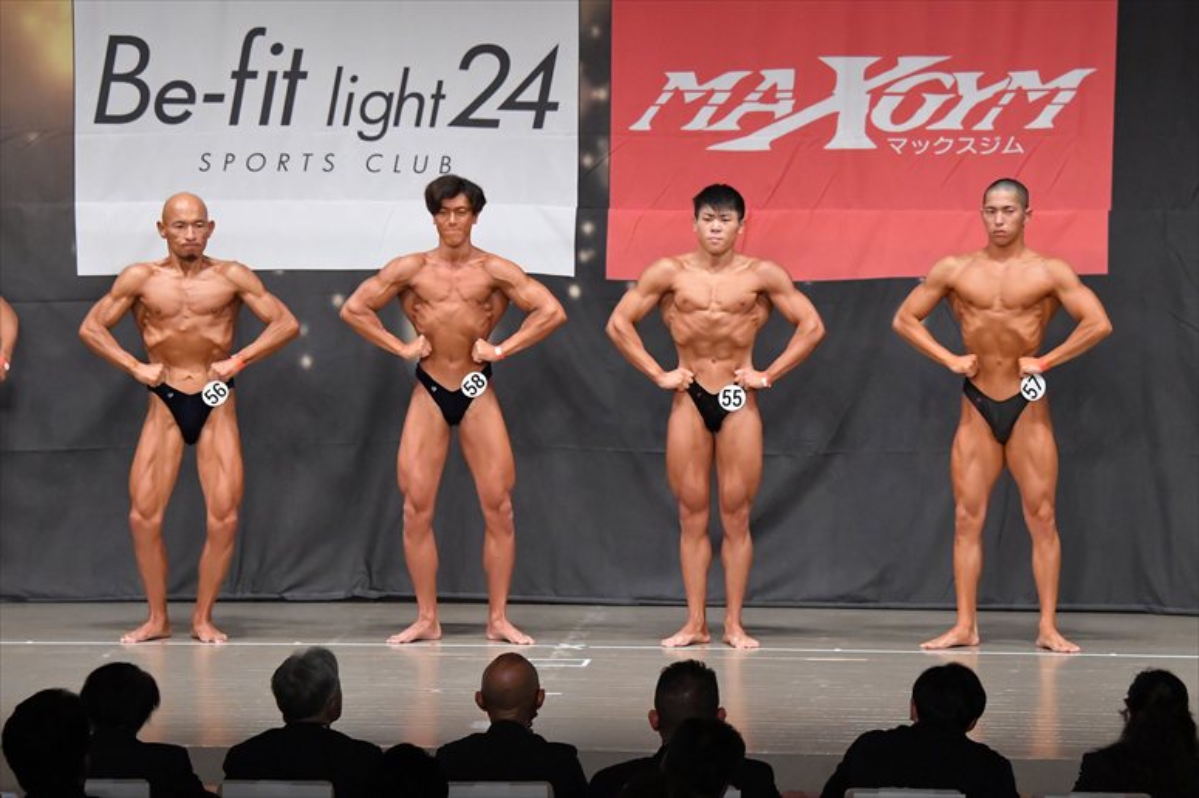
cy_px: 399
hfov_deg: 14.0
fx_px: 4894
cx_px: 600
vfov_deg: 9.3
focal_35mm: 147
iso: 6400
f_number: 5.6
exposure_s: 1/400
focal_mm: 98
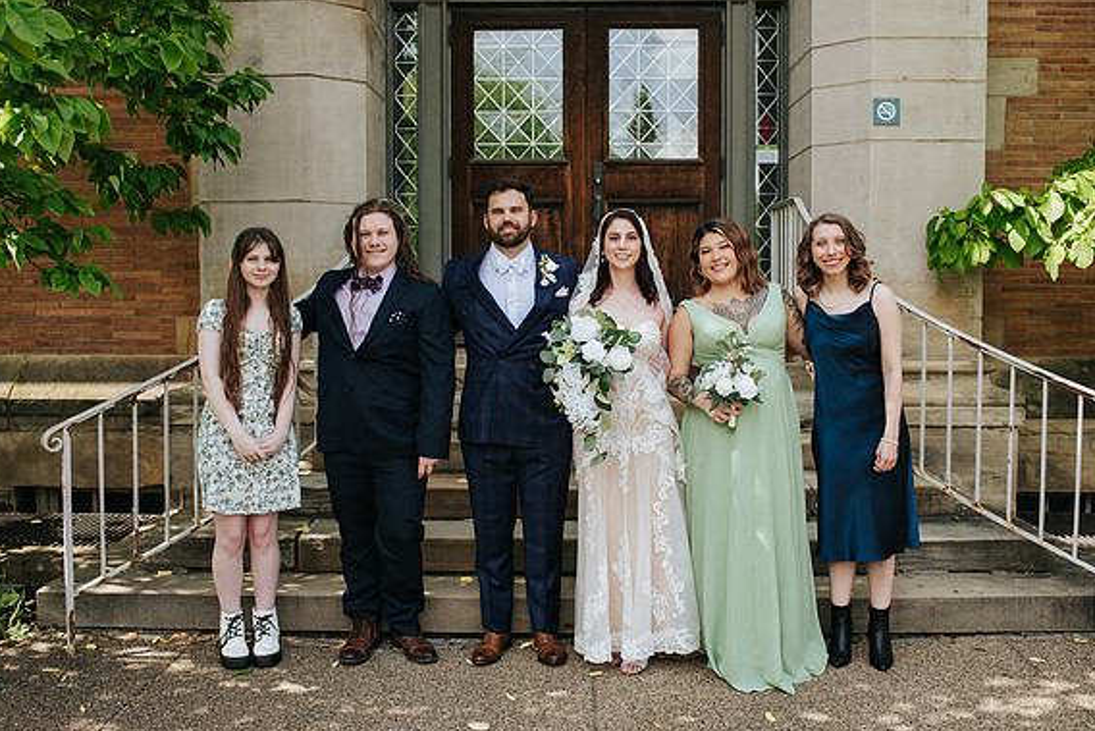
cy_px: 375
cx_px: 528
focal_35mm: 37
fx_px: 1126
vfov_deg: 36.0
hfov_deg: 51.9
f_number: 3.5
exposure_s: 1/500
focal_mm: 35
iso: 180
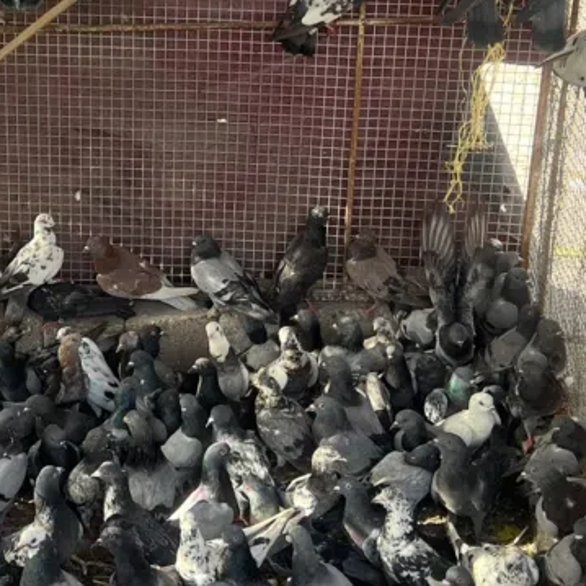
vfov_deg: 40.4
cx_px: 194
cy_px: 198
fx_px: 785
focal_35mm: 41
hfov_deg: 40.4
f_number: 1.5
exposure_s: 1/157
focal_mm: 5.7
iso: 64
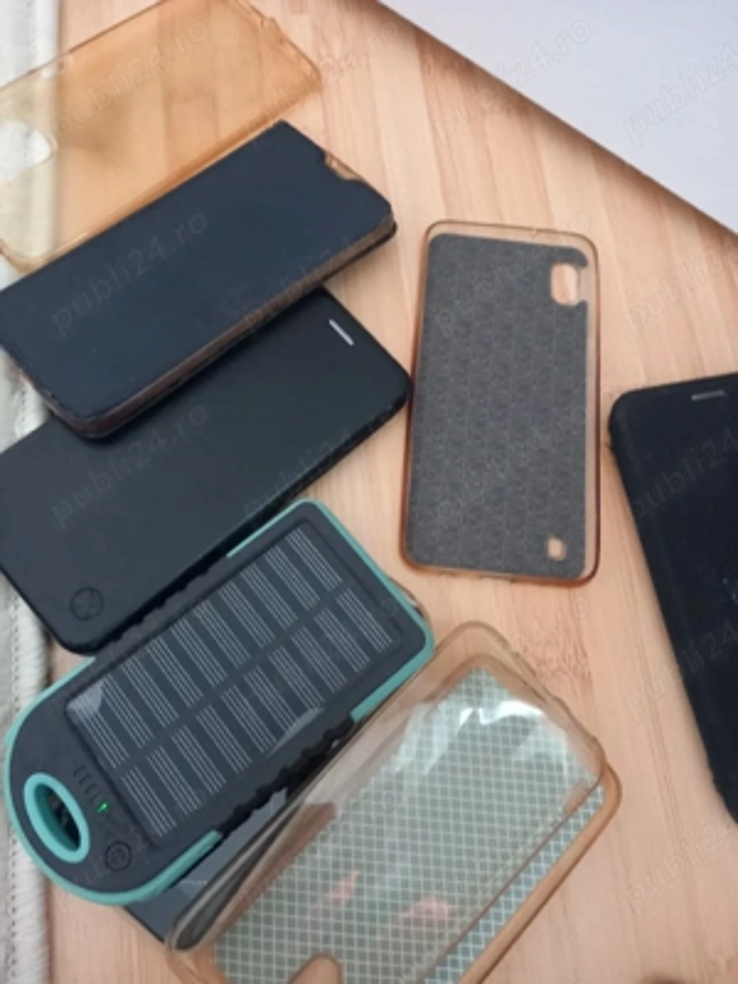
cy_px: 492
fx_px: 768
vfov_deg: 65.3
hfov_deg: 51.4
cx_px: 369
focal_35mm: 27
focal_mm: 4
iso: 640
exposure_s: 1/20
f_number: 1.8
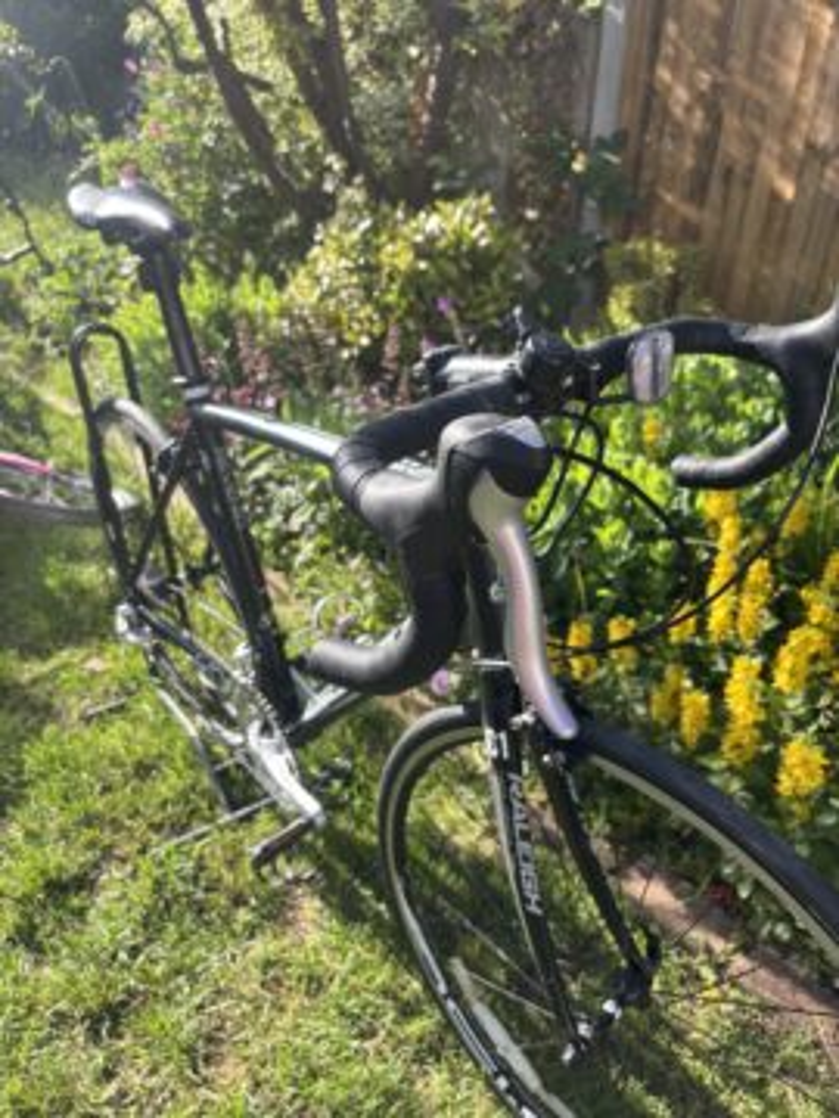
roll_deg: -1.1
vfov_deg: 67.3
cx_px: 420
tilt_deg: -29.1
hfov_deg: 53.1
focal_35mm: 26
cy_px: 559
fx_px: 840
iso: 50
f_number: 1.6
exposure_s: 1/591
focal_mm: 5.96
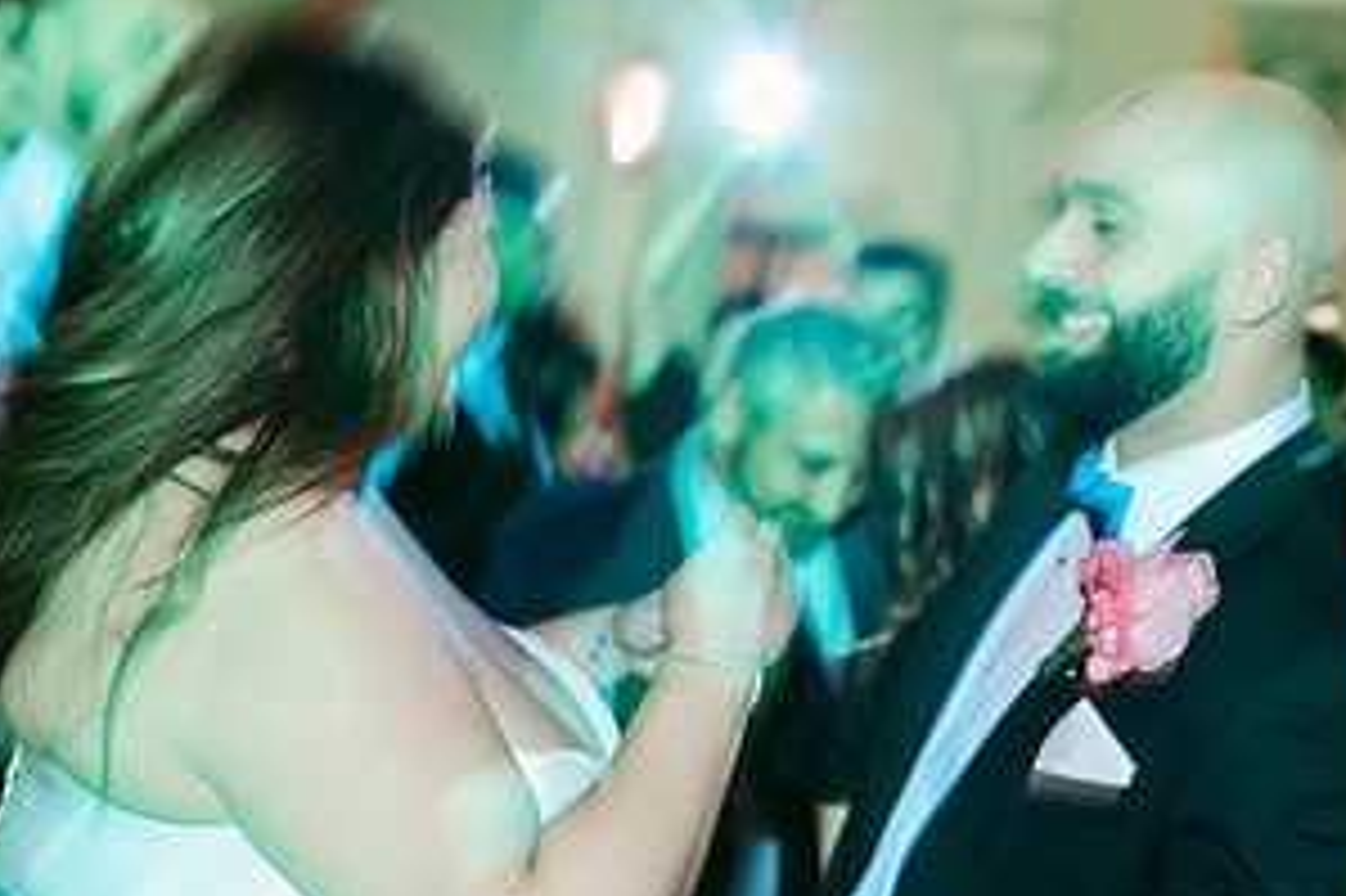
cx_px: 1053
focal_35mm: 68
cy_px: 637
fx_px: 2541
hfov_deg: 29.1
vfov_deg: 19.9
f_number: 3.2
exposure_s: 1/15
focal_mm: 35
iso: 1250
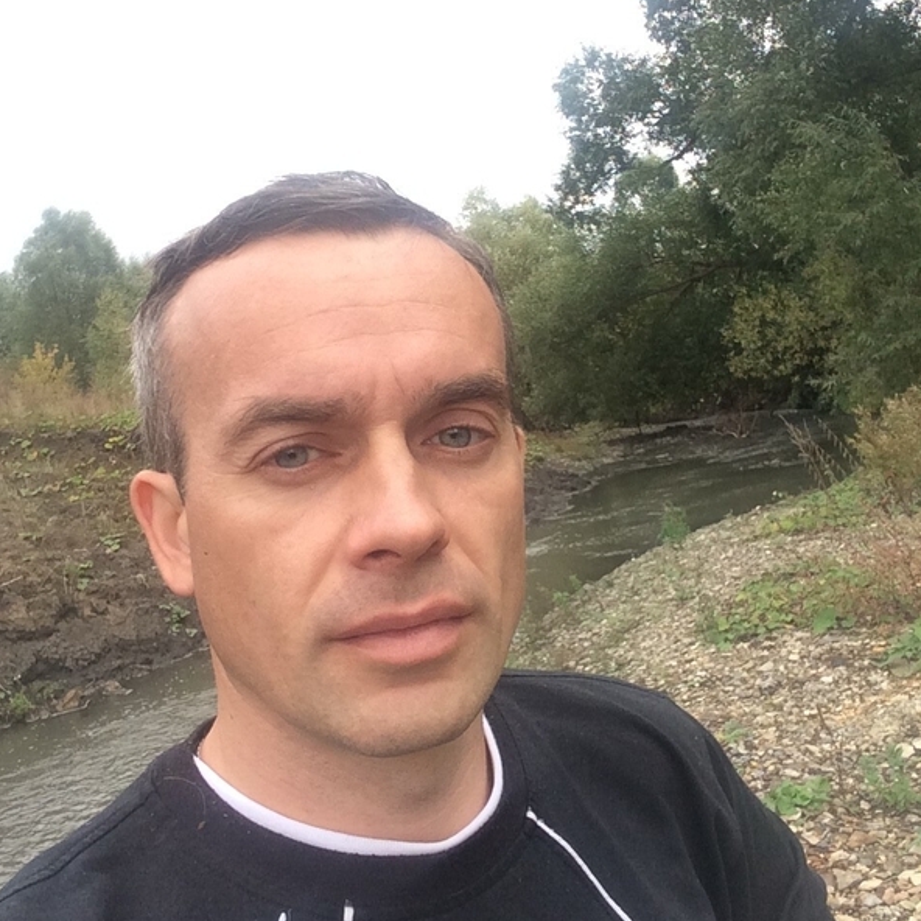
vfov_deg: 44.9
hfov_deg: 44.9
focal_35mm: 37
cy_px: 418
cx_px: 457
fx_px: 1114
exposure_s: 1/372
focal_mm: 2.15
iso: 50
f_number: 2.4
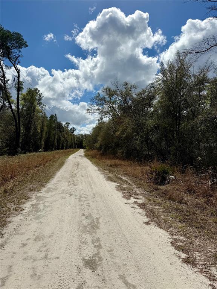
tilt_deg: +1.9
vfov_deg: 71.6
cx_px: 108
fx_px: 201
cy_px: 144
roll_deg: -2.4
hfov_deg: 56.8
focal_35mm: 24
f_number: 1.78
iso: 80
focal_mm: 6.76
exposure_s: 1/14286
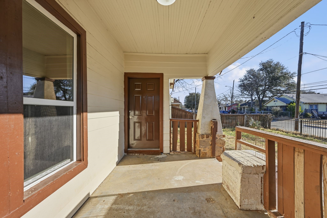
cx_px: 164
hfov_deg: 104.3
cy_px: 109
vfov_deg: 81.2
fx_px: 127
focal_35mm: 14
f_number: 11
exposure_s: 1/320
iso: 100
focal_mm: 14
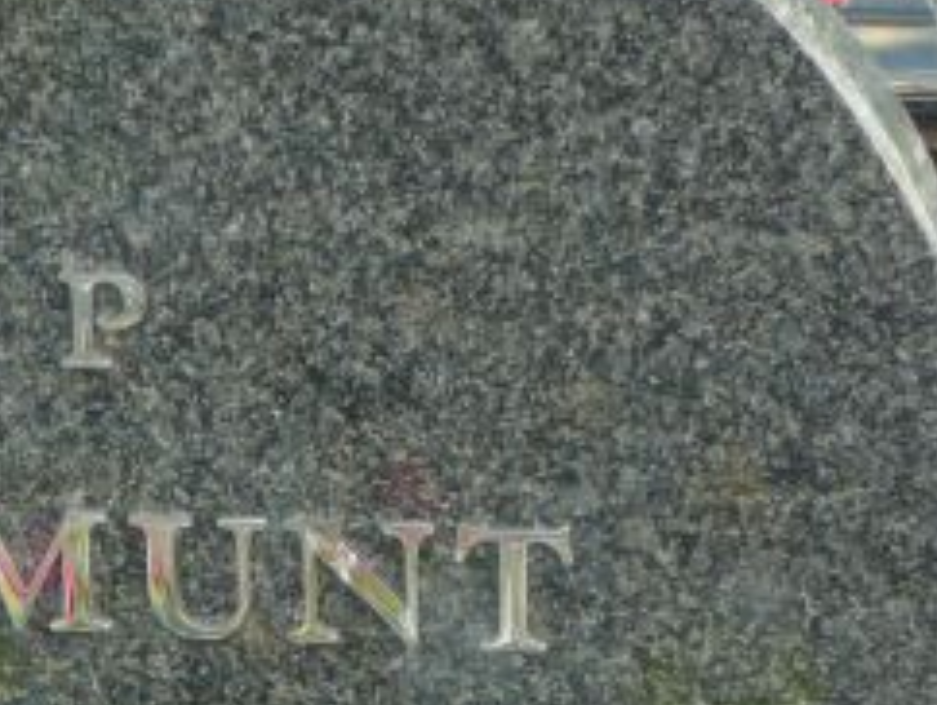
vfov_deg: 9.1
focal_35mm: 161
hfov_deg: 12.1
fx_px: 4362
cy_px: 810
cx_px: -97
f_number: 3.6
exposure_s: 1/100
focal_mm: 9.1
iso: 80
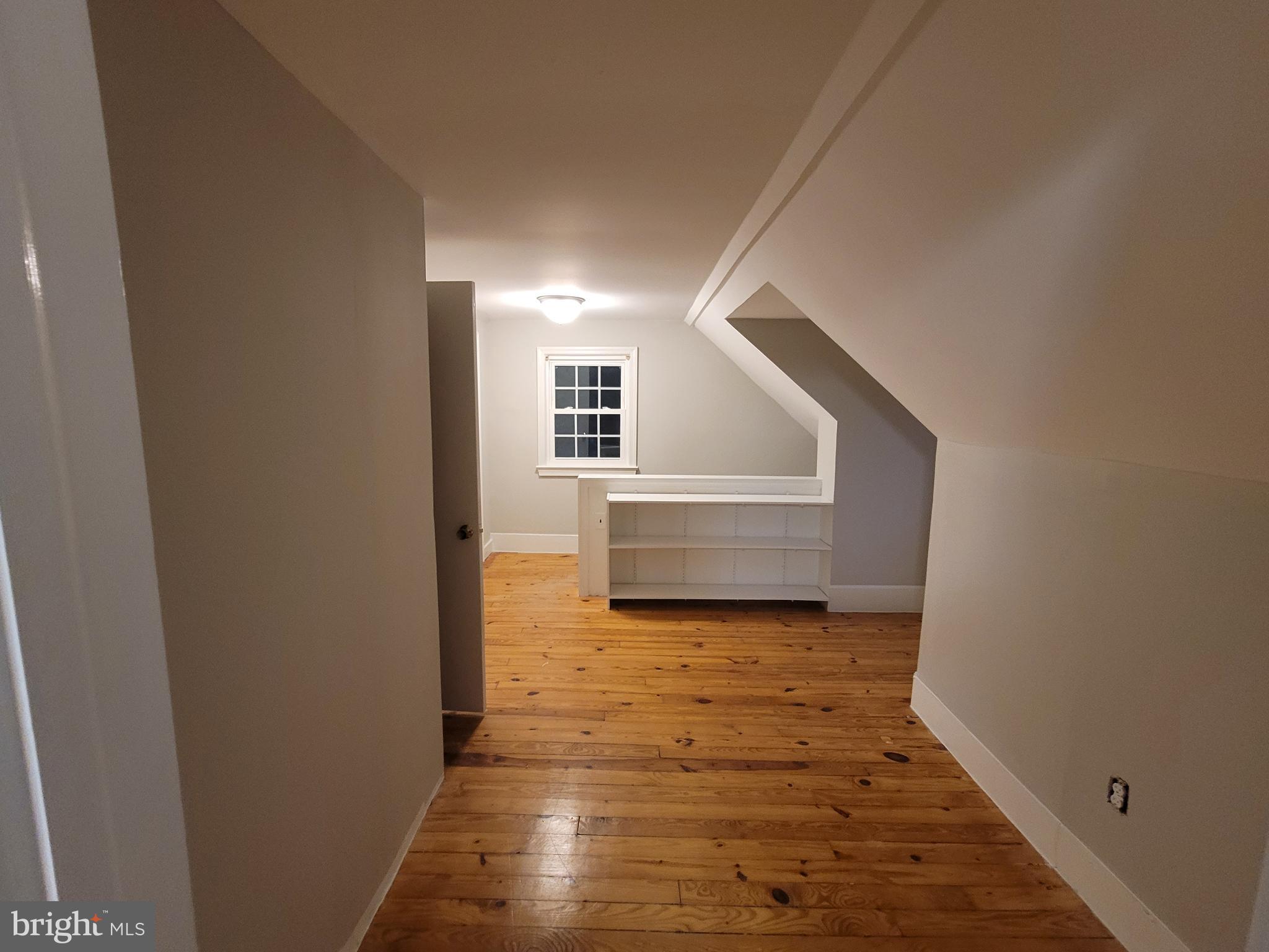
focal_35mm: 13
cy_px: 476
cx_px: 634
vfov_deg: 89.9
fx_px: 477
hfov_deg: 106.2
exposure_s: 1/30
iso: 500
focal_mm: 2.2
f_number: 2.2
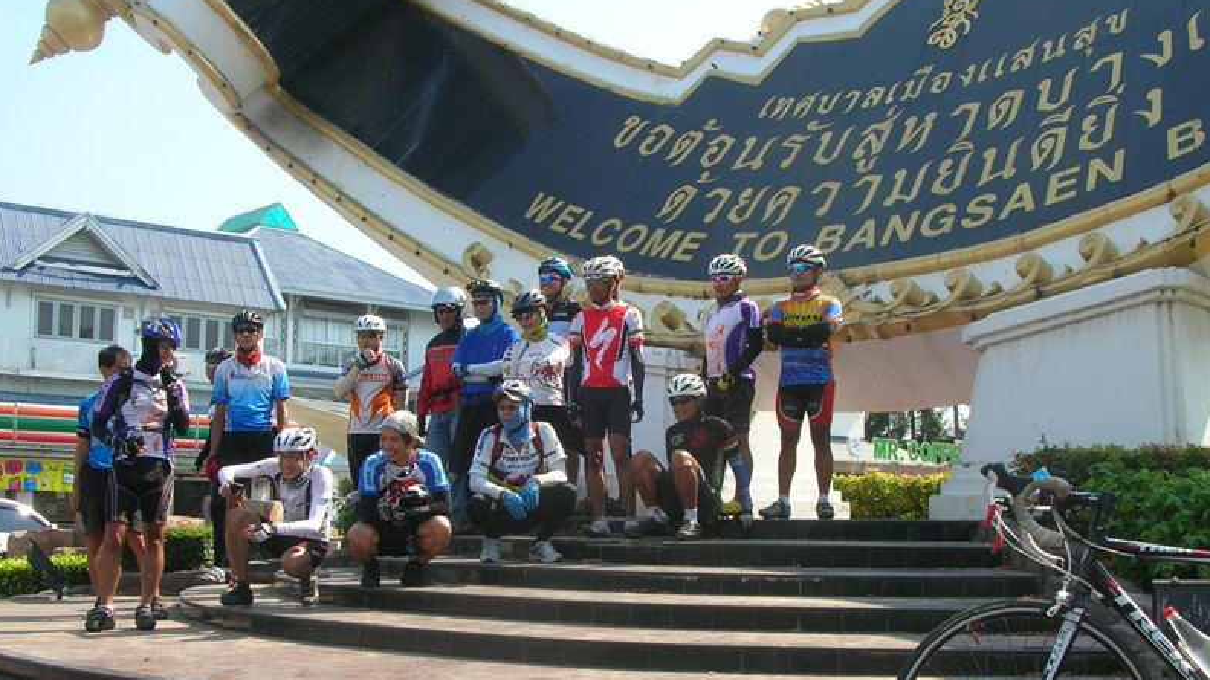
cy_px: 392
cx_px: 602
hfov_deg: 46.4
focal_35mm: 44
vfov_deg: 27.1
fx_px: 1411
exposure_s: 1/142
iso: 50
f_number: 5.9
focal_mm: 6.6
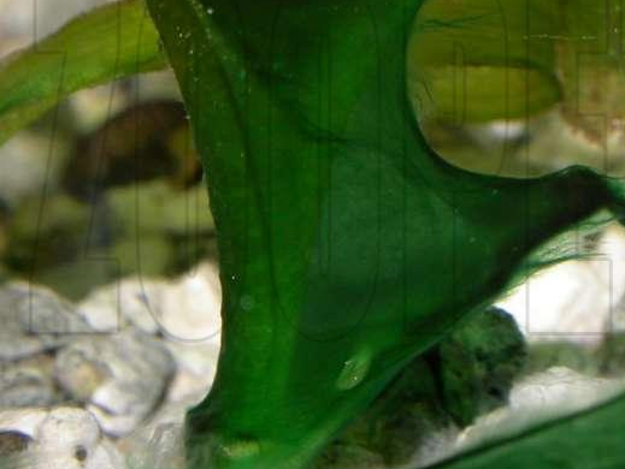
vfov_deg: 9.6
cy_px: 158
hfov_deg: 12.8
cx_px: 371
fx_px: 2782
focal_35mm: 154
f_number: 8
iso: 100
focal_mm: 16.7
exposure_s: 1/500
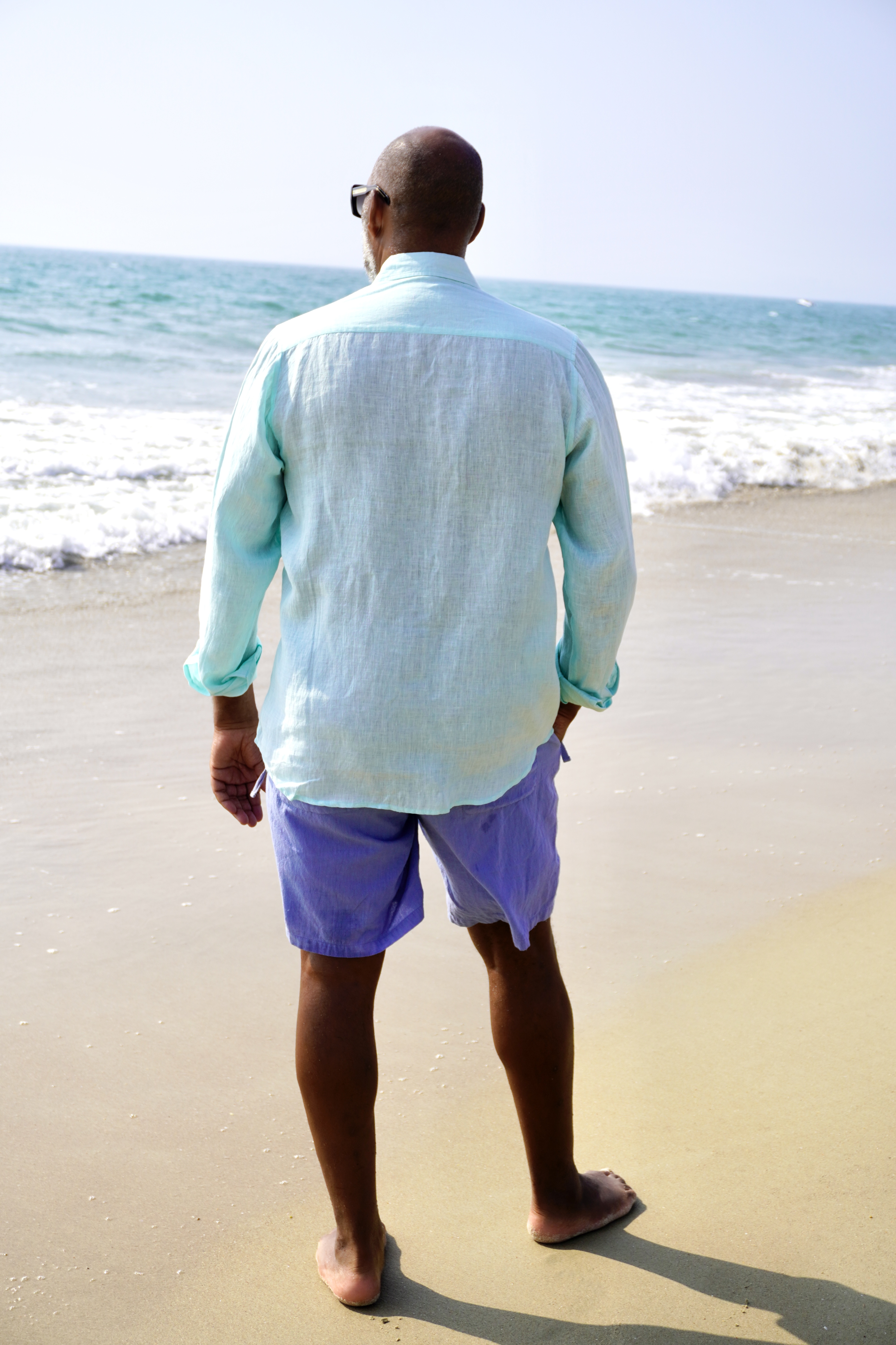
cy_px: 672
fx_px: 1848
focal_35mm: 50
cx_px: 448
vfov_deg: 40.0
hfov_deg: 27.3
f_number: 5.6
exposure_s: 1/640
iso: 100
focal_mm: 33
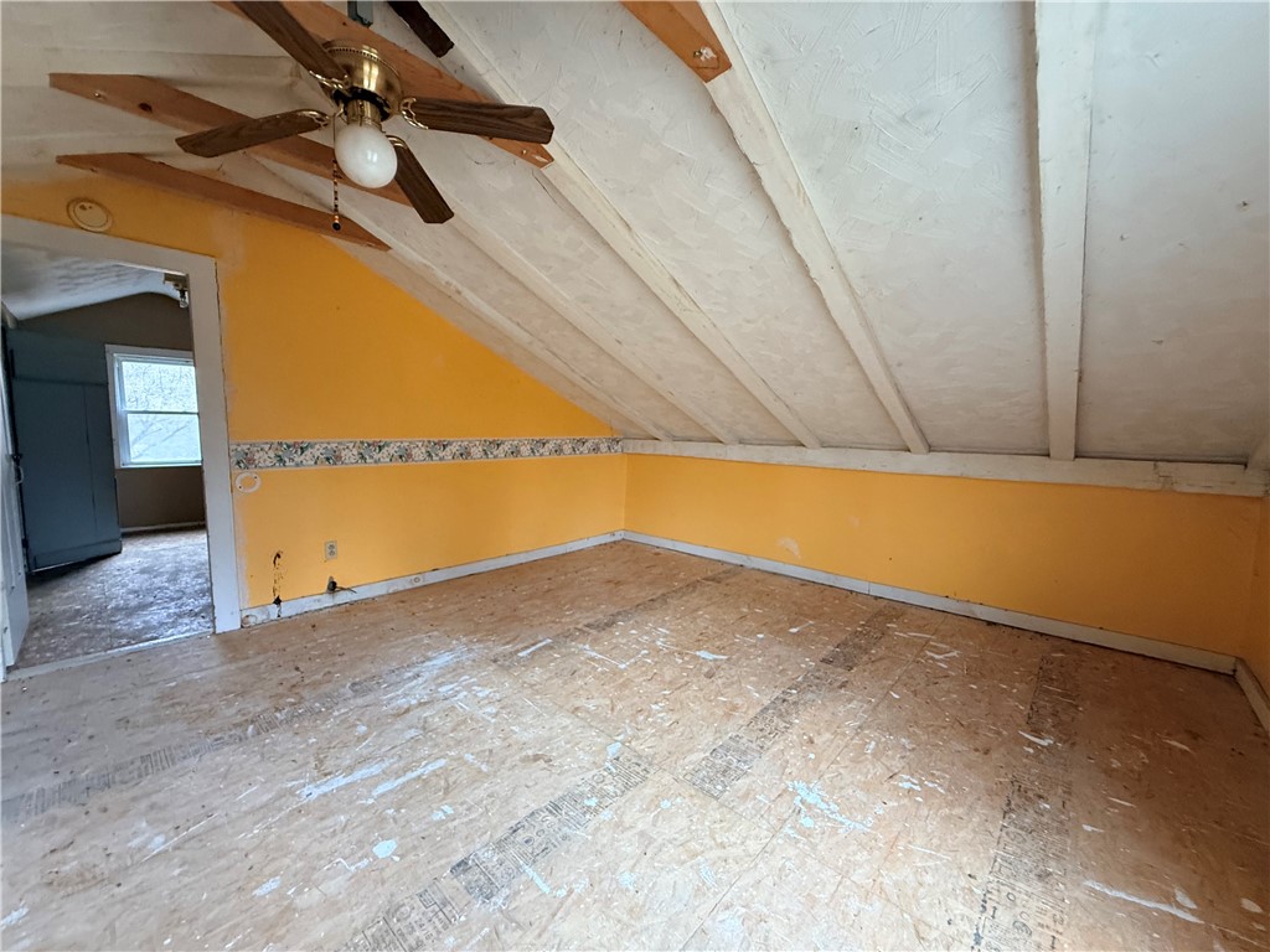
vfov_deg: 85.7
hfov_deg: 102.1
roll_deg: -1.3
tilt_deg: -5.8
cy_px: 476
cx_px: 635
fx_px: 514
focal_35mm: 14
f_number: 2.2
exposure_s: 1/99
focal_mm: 2.22
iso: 320
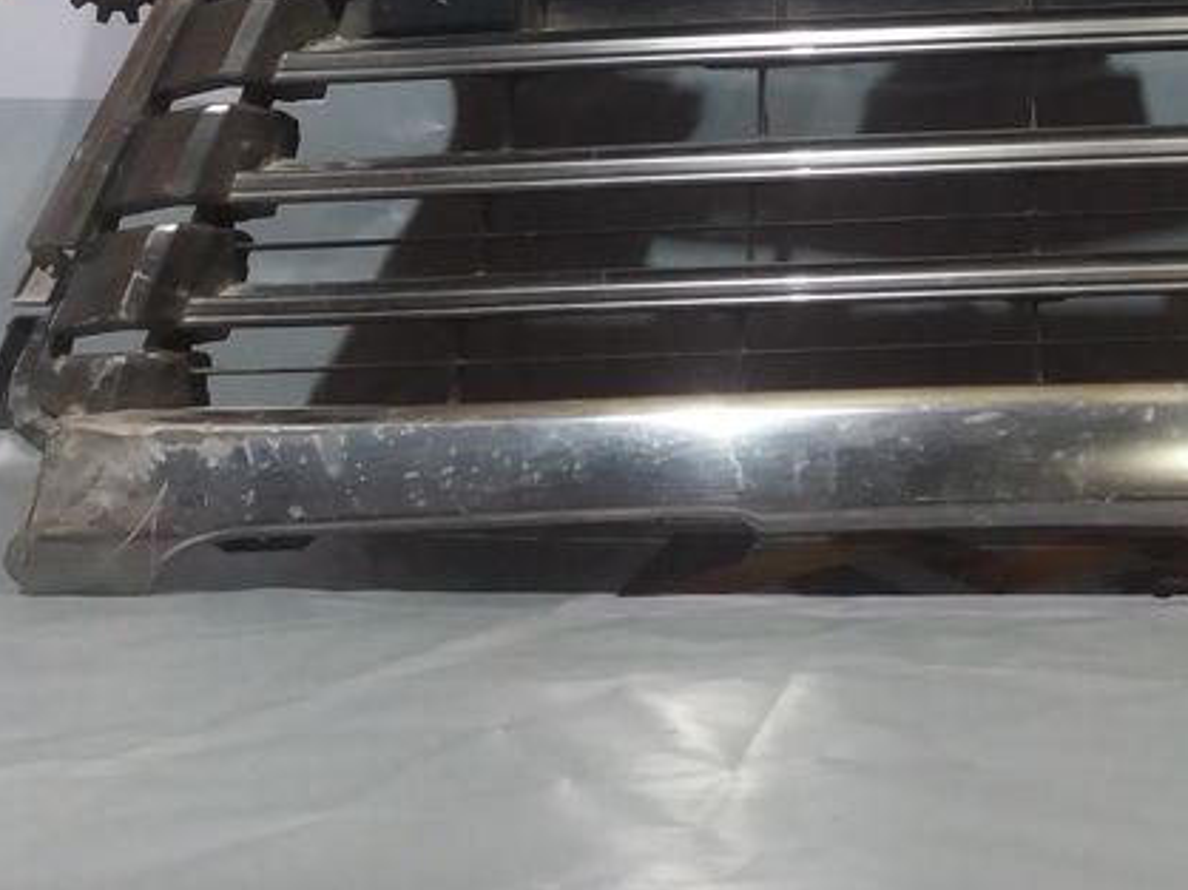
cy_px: 117
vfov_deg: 21.5
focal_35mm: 67
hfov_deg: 28.2
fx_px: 2298
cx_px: 1003
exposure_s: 1/17
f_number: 1.9
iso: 160
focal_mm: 3.7
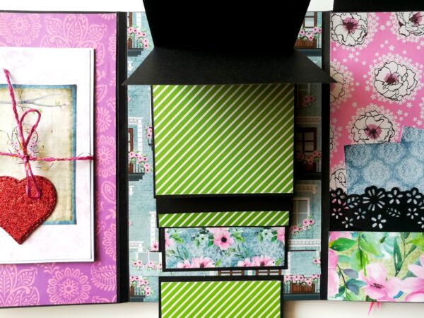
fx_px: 318
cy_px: 159
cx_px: 212
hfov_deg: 67.3
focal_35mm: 26
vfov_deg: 53.1
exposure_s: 1/60
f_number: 2.2
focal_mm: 3.83
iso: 64
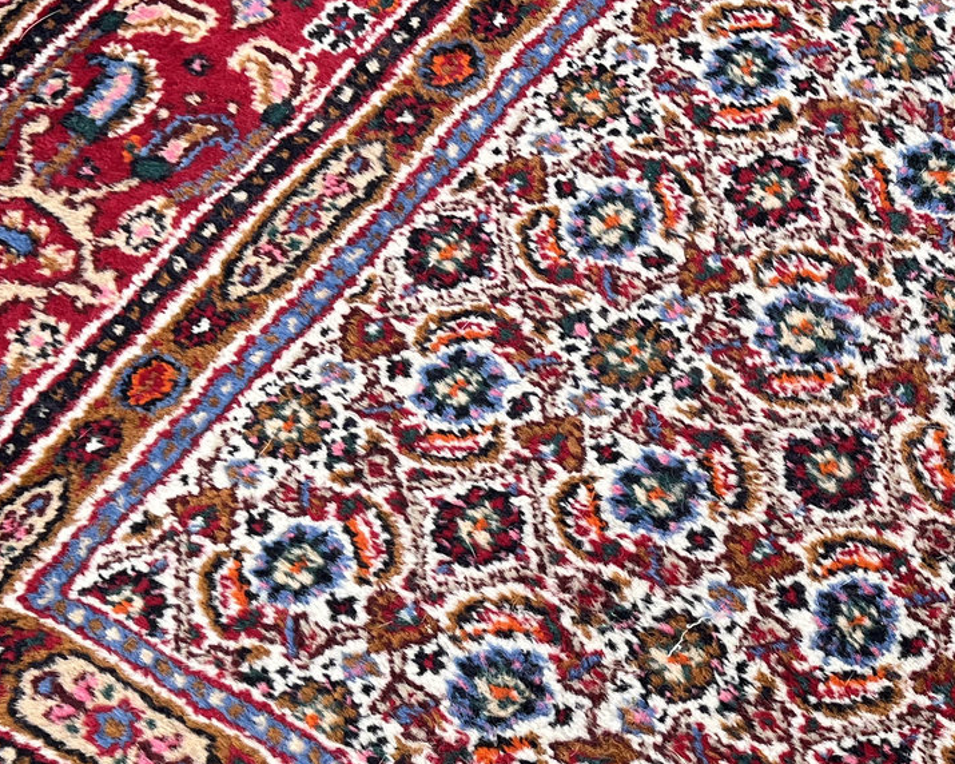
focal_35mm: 71
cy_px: 669
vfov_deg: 21.1
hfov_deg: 25.7
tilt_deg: -66.2
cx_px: 904
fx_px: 2007
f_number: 1.6
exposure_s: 1/1389
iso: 50
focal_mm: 5.1
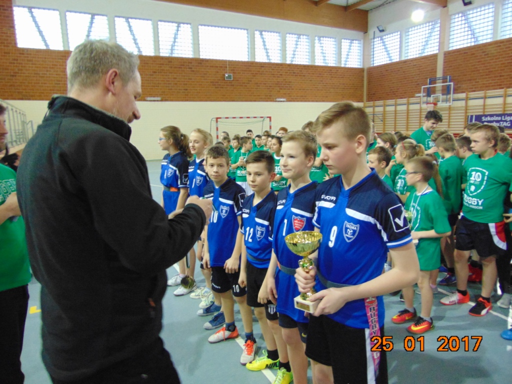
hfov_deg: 69.4
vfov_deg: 54.9
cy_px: 192
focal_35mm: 25
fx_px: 370
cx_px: 256
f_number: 3
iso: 400
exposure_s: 1/20
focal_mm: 4.5
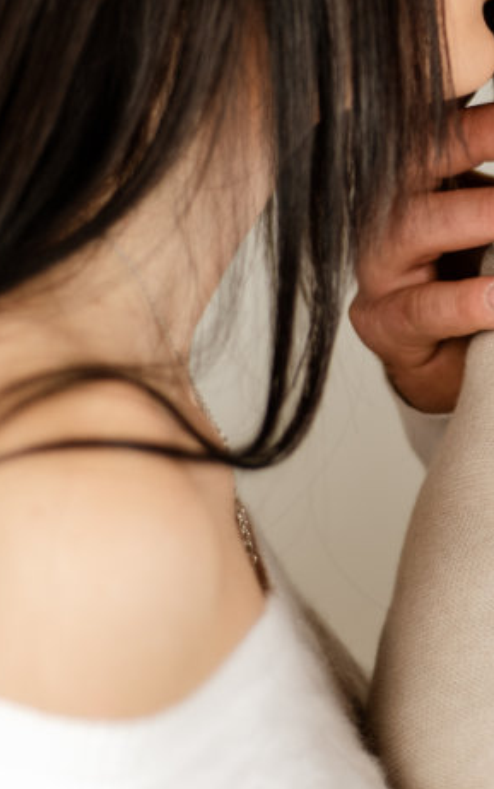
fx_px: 2562
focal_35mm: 119
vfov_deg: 17.5
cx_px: 607
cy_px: 359
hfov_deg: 10.8
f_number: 1.8
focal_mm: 50
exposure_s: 1/125
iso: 250
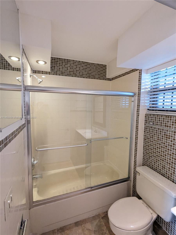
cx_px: 88
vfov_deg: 94.5
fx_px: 108
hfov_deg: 78.1
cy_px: 118
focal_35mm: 16
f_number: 2.2
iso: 598
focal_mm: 2.22
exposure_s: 1/60
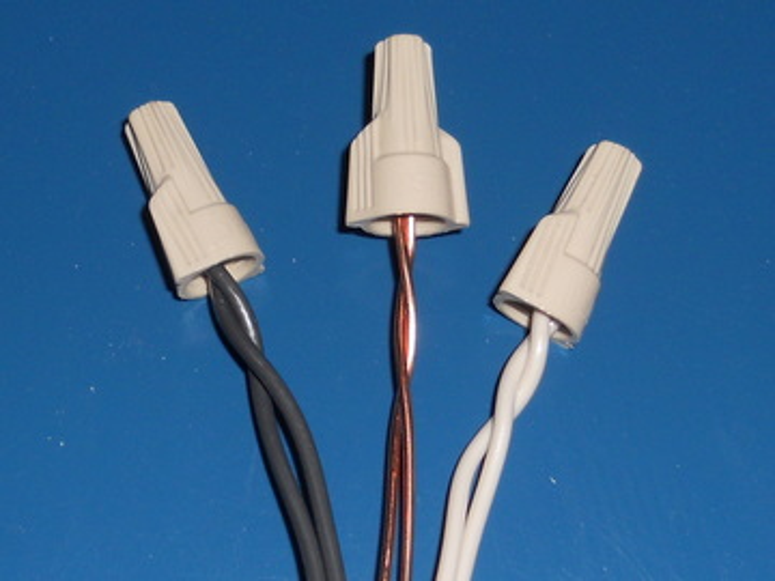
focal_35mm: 27
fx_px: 604
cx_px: 388
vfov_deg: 51.4
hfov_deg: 65.3
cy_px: 290
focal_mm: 4.9
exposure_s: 1/25
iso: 80
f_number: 8
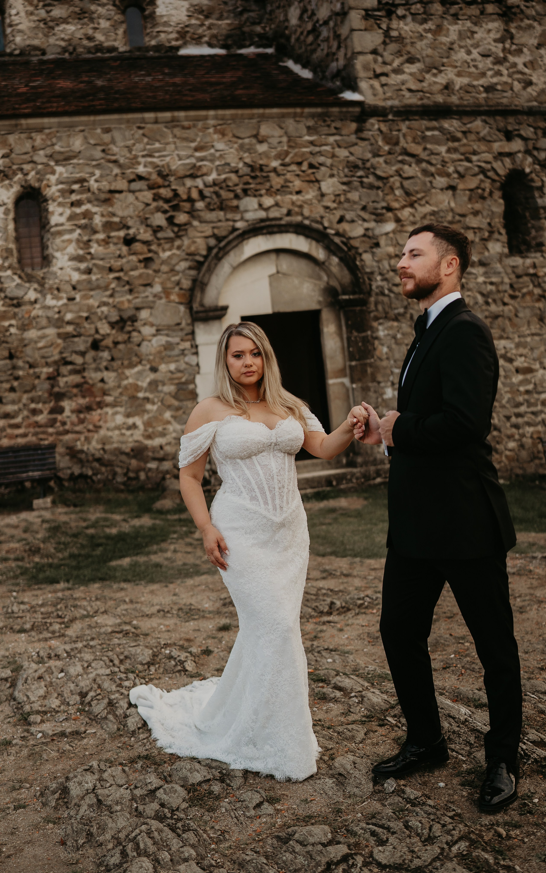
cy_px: 434
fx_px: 857
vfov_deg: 54.0
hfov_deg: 35.3
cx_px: 271
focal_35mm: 36
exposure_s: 1/3200
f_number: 1.8
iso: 320
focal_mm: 35
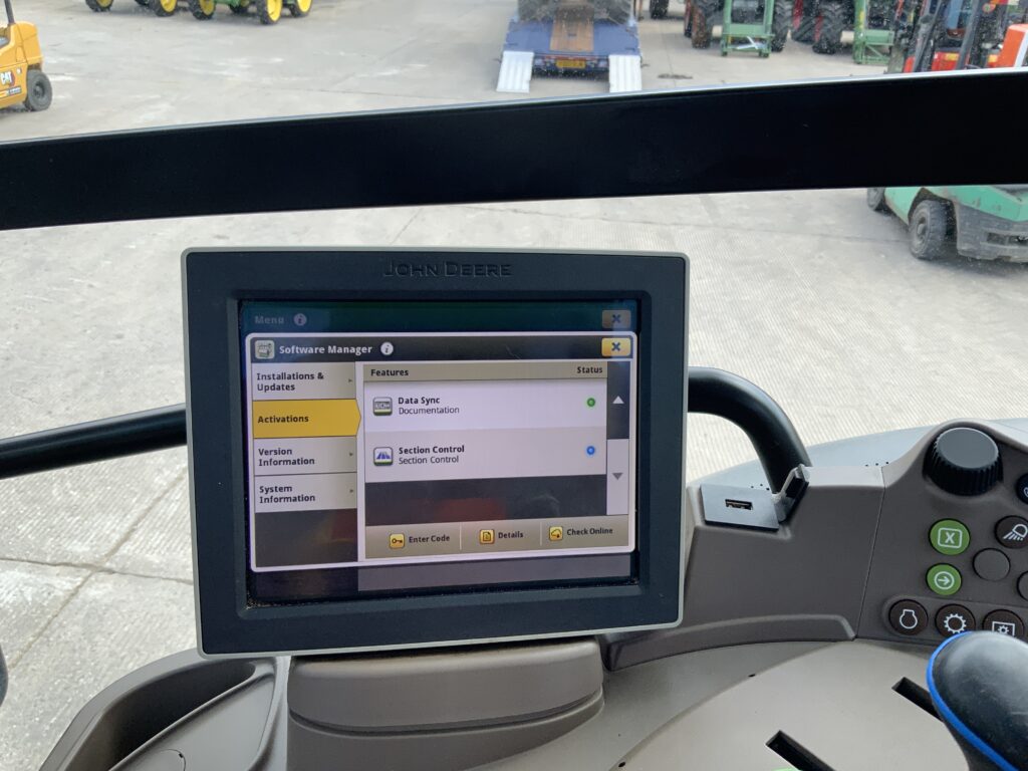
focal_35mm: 29
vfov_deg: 48.2
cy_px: 386
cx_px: 514
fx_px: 861
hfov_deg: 61.7
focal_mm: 3
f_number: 1.8
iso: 25
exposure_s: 1/403
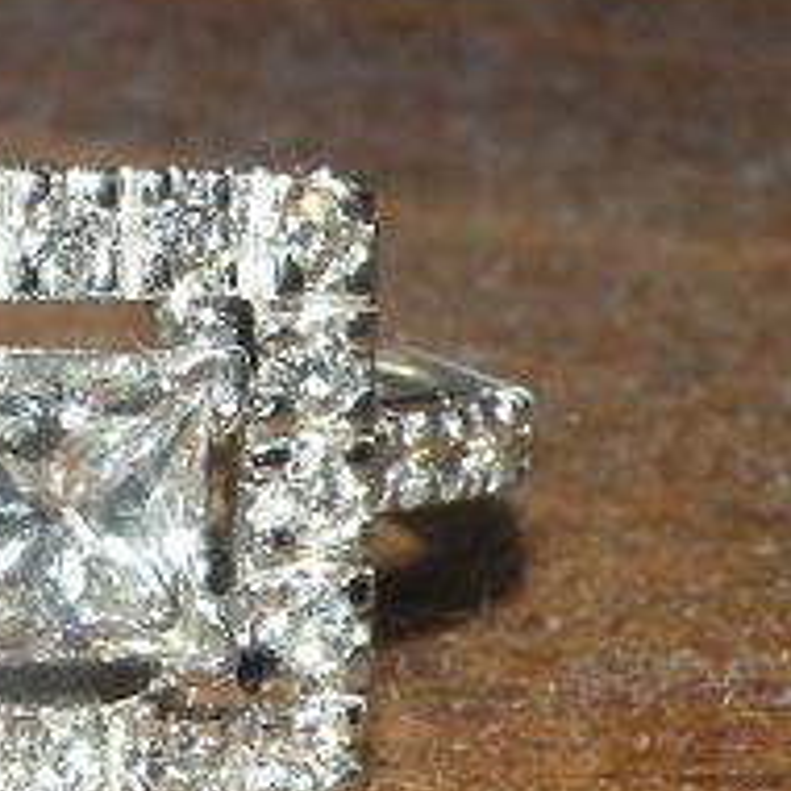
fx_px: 3102
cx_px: 0
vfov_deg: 14.5
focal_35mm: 120
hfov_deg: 14.3
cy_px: 537
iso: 64
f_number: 8
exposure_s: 1/60
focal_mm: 11.9
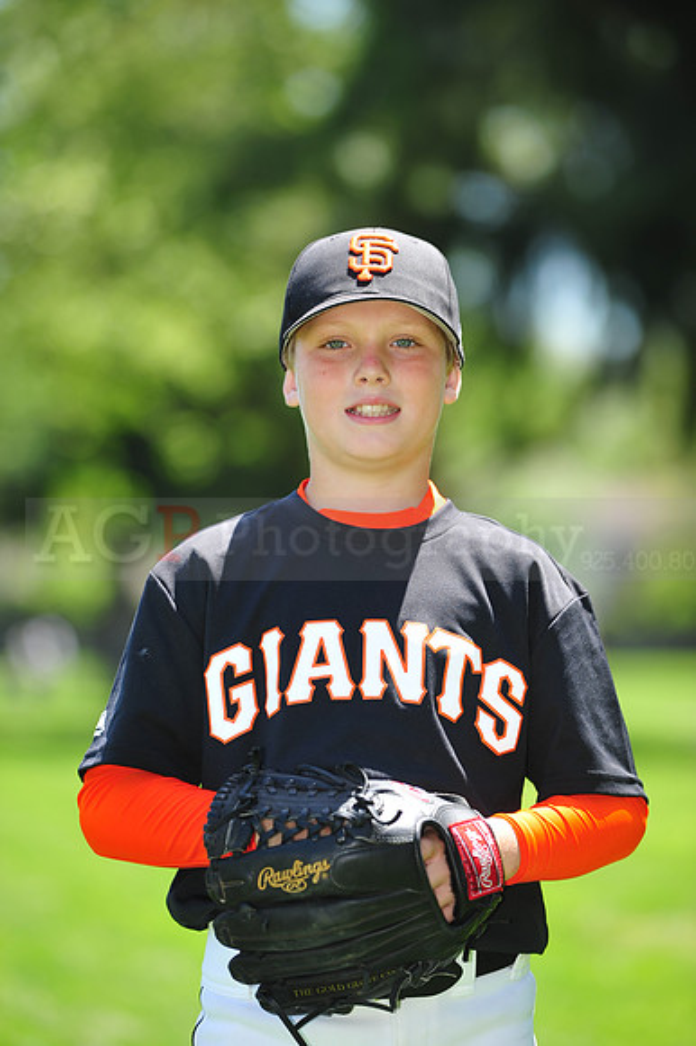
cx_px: 348
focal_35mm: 200
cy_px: 523
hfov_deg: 6.9
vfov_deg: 10.3
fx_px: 5806
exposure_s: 1/400
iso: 200
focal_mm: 200
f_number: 4.5
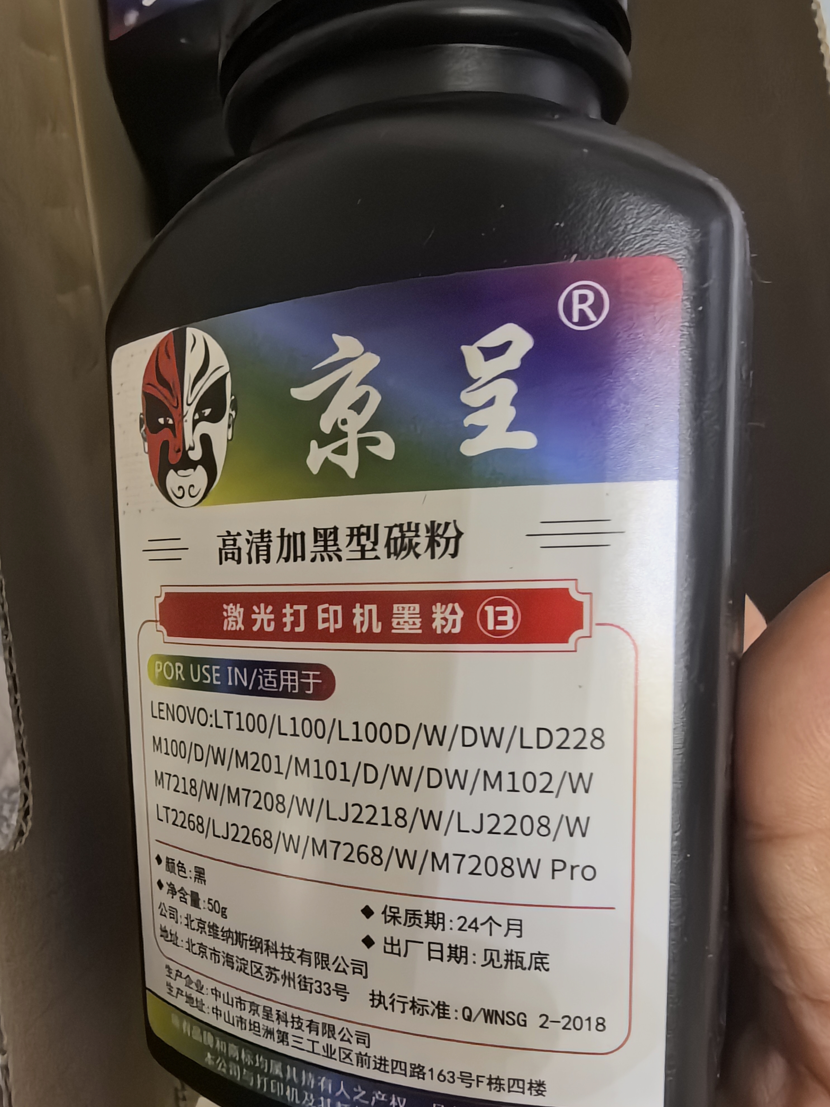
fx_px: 895
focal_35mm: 28
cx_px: 416
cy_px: 546
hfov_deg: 49.7
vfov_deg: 63.4
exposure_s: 1/25
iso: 1250
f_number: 2.2
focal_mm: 1.9
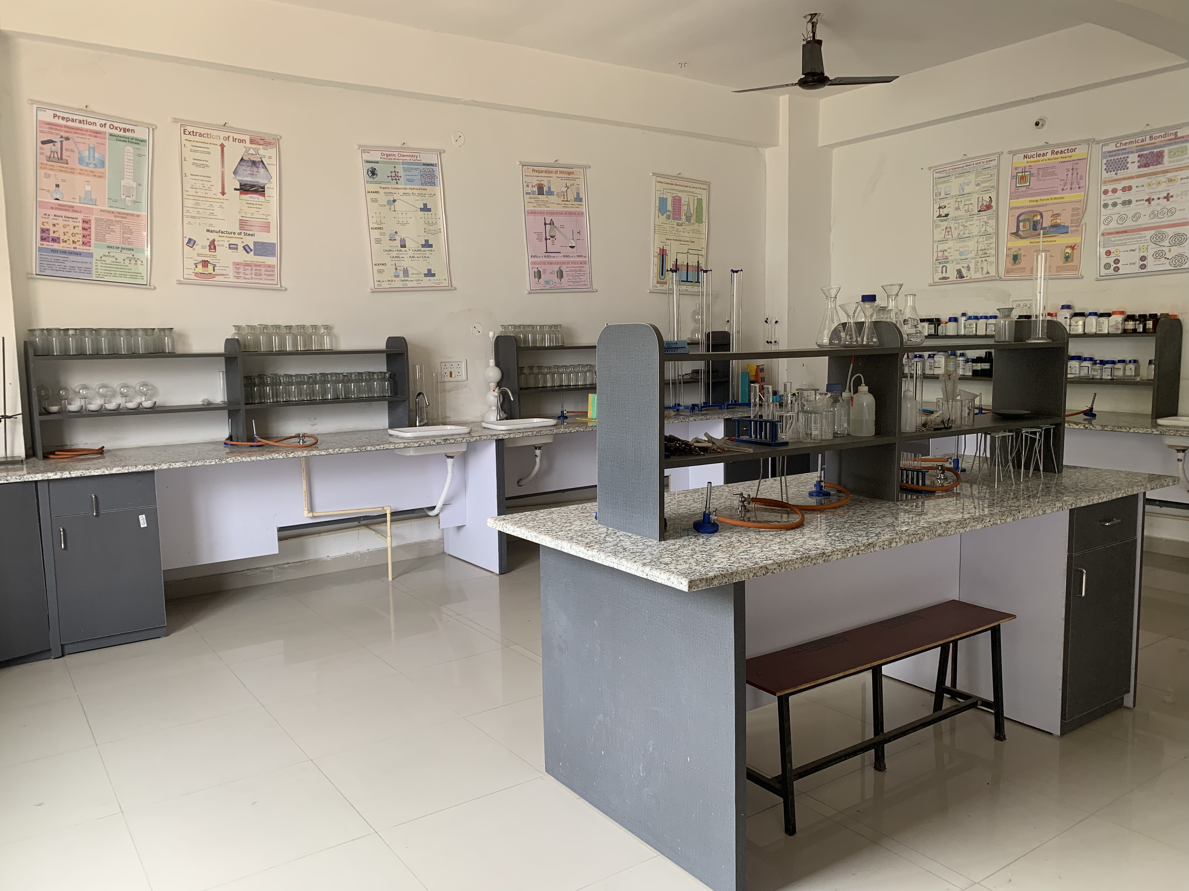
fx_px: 893
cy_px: 446
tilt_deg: -8.1
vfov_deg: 53.1
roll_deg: +1.5
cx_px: 594
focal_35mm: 26
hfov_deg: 67.3
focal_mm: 4.25
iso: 64
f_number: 1.8
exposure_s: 1/121
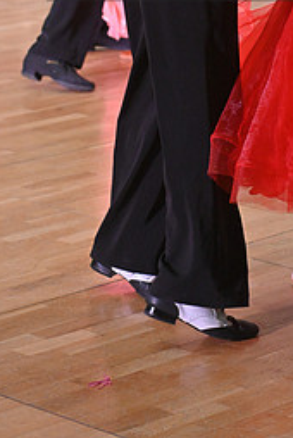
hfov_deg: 7.7
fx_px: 2167
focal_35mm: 178
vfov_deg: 11.4
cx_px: 285
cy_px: -55
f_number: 5
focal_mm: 78
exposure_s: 1/320
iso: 3200
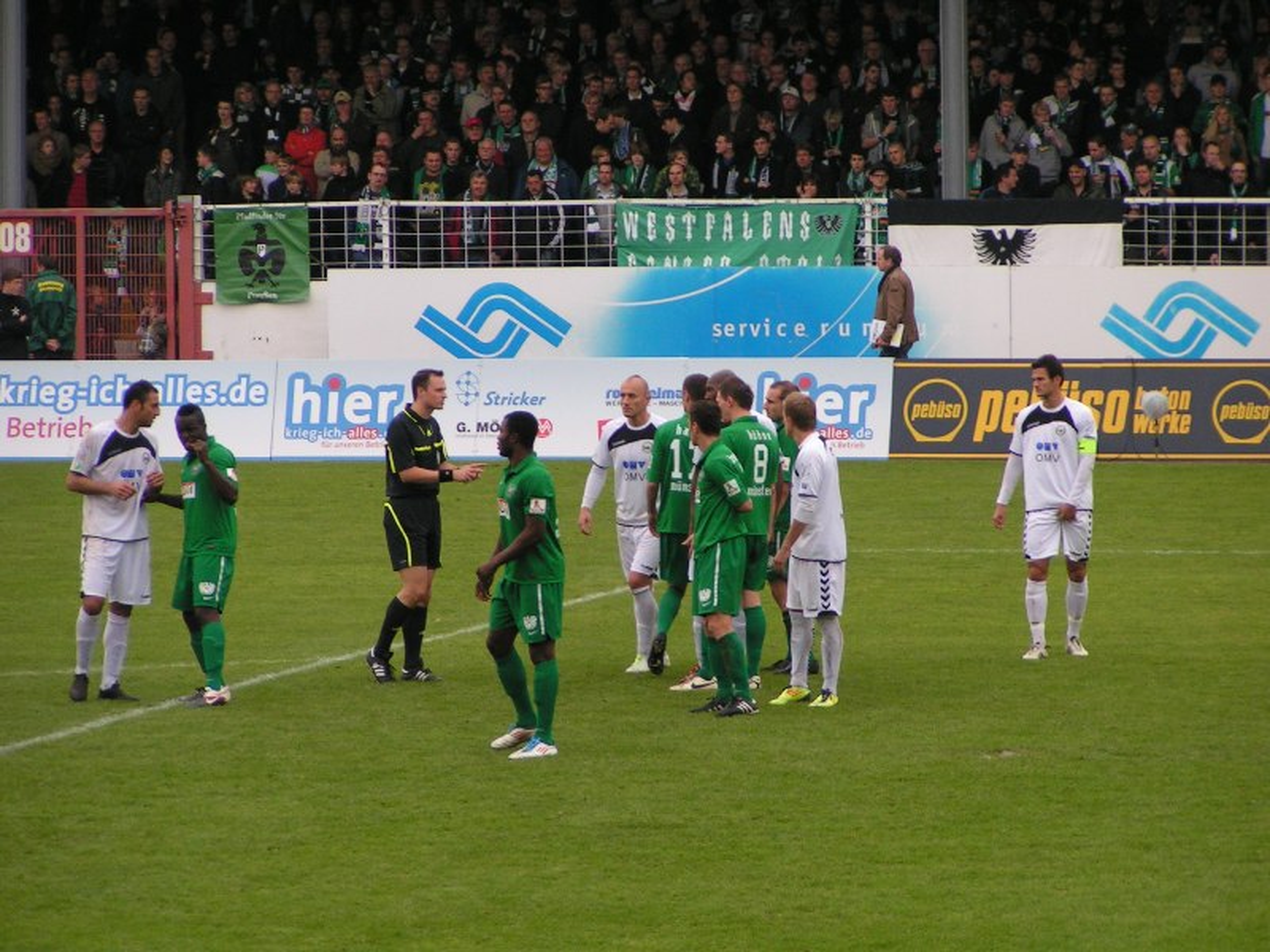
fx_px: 9062
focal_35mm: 247
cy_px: 476
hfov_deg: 8.0
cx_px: 635
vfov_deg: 6.0
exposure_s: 1/250
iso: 100
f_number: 3.5
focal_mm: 37.8
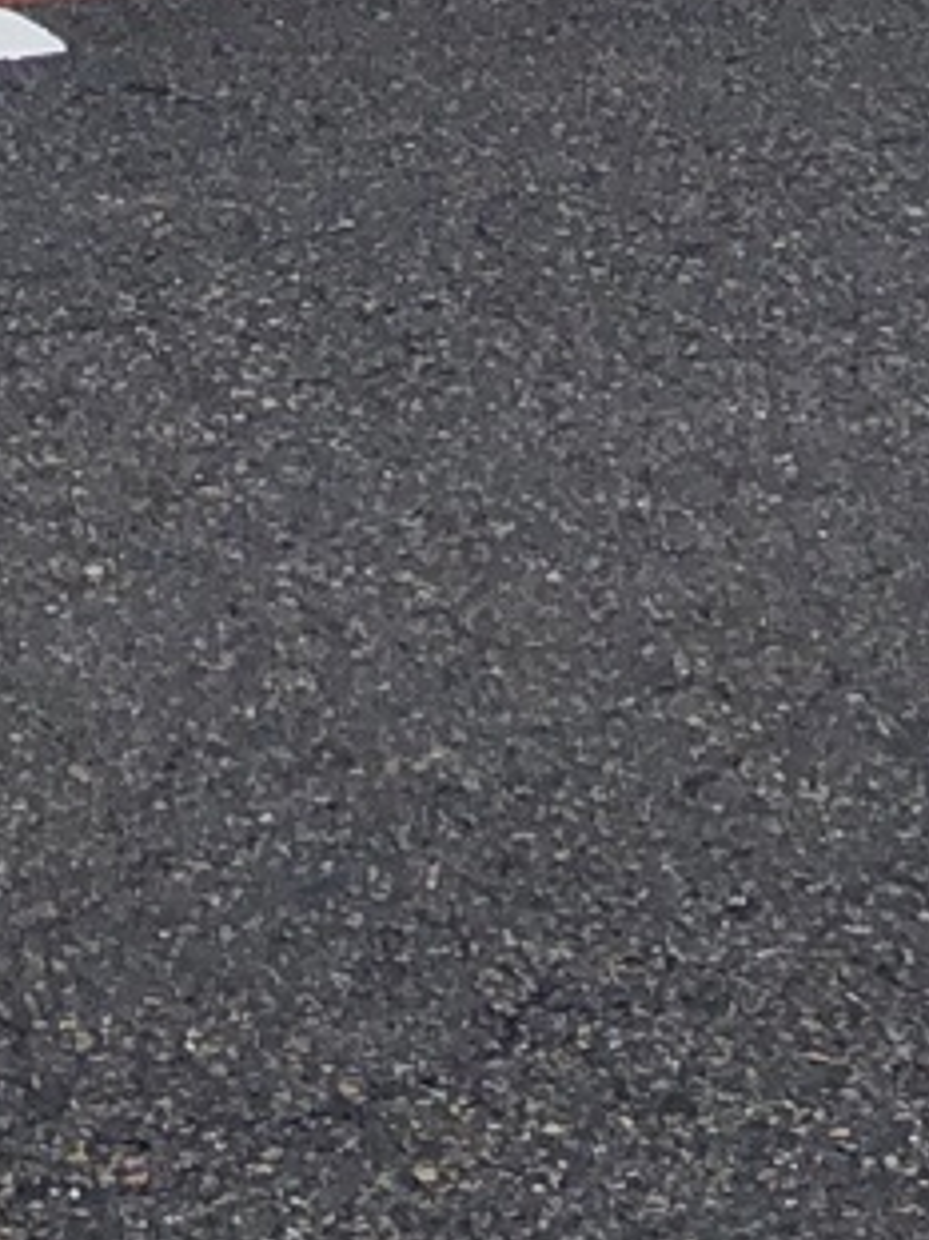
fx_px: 6445
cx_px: 546
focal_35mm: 180
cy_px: -2540
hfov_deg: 8.2
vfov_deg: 8.9
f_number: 1.8
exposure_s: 1/857
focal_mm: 4
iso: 20
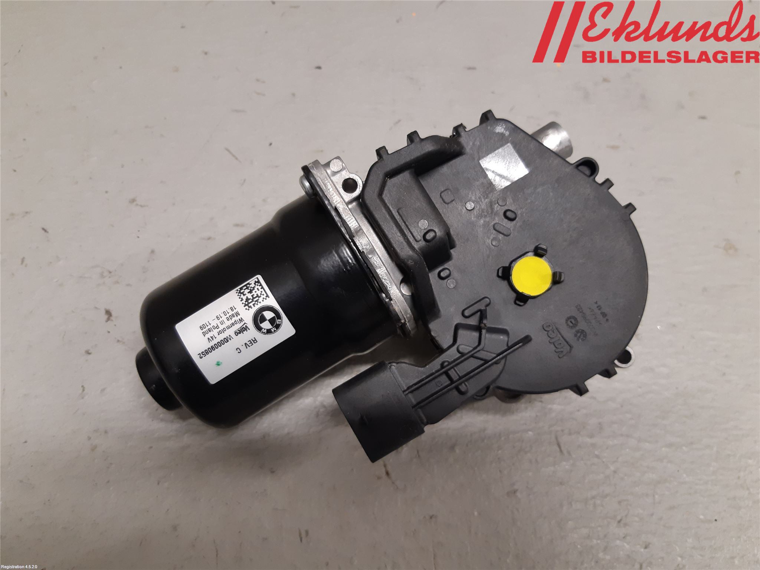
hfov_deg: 67.3
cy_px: 285
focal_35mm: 26
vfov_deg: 53.1
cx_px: 380
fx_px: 571
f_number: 1.7
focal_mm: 3.93
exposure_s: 1/50
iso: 160
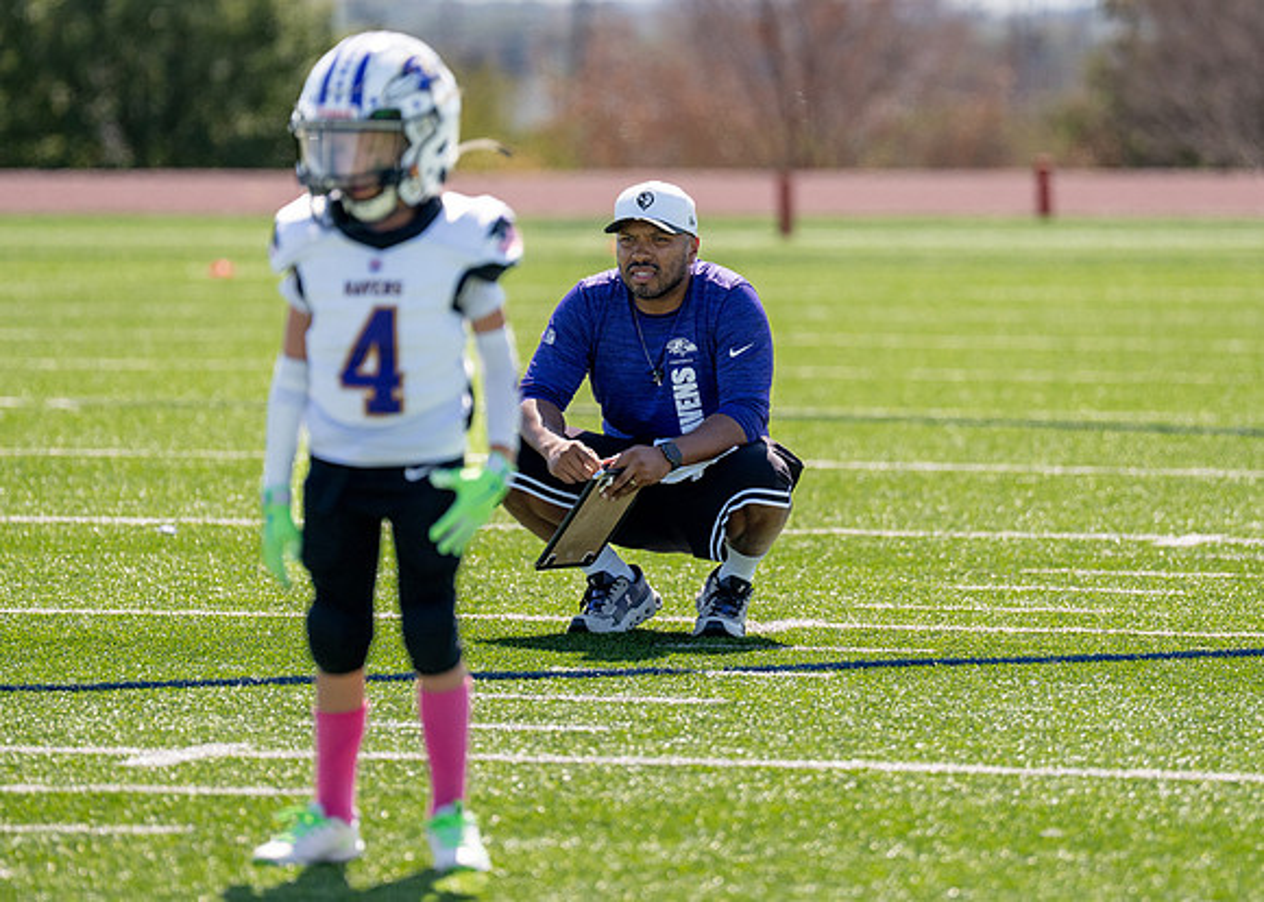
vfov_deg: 4.7
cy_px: 389
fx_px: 11065
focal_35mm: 308
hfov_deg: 6.5
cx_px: 700
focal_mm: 200
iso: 200
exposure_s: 1/4000
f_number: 2.8
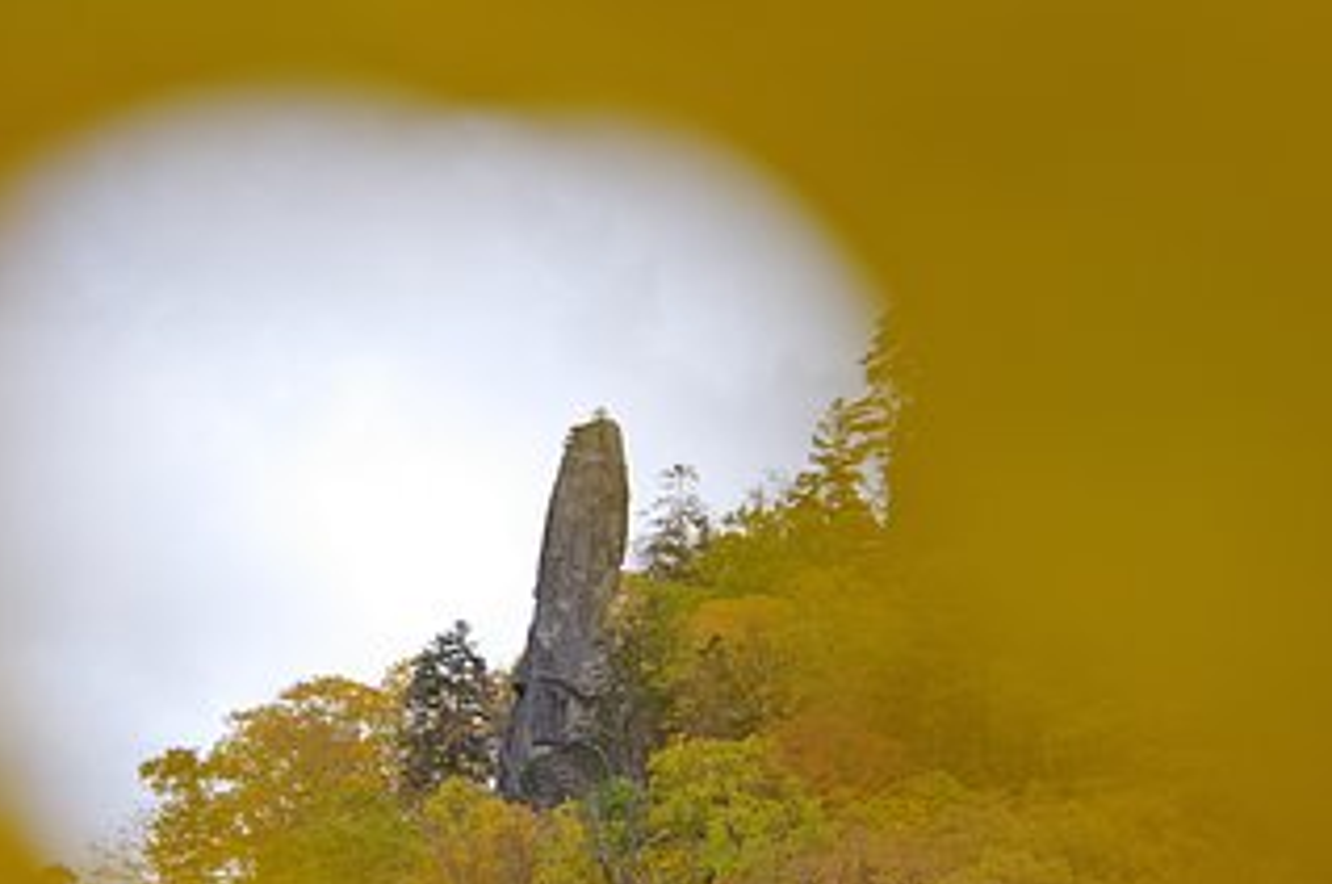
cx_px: 733
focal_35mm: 145
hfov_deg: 14.2
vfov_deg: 9.4
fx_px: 5357
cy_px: 708
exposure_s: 1/125
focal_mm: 60
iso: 100
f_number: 4.5
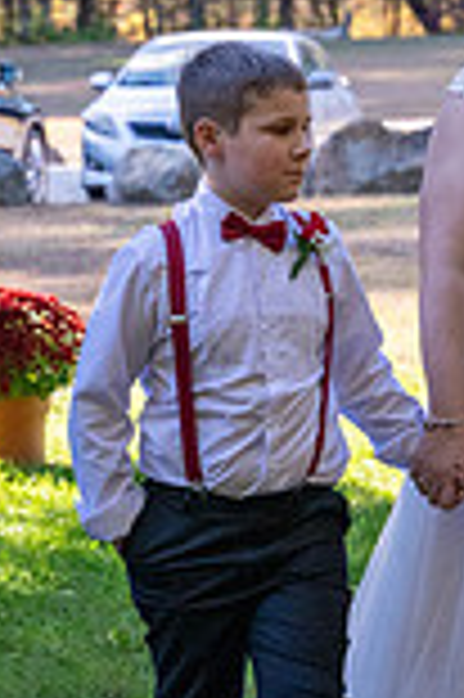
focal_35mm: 218
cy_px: 369
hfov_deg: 6.3
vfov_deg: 9.5
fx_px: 4224
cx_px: 426
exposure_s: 1/5000
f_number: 4.5
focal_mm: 75
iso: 6400
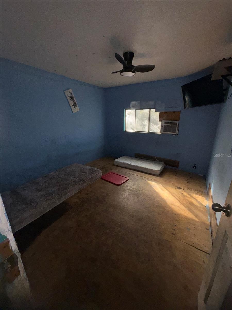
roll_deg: +0.0
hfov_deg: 85.7
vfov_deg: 102.1
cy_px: 155
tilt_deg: -17.3
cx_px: 116
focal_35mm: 14
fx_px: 125
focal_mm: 2.22
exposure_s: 1/122
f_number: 2.2
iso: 80
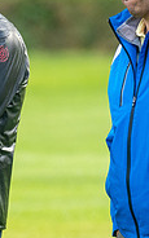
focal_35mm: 1444
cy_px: 118
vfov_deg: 1.5
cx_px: -201
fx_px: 9382
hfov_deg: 0.9
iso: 400
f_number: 4
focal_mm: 300
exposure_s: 1/800
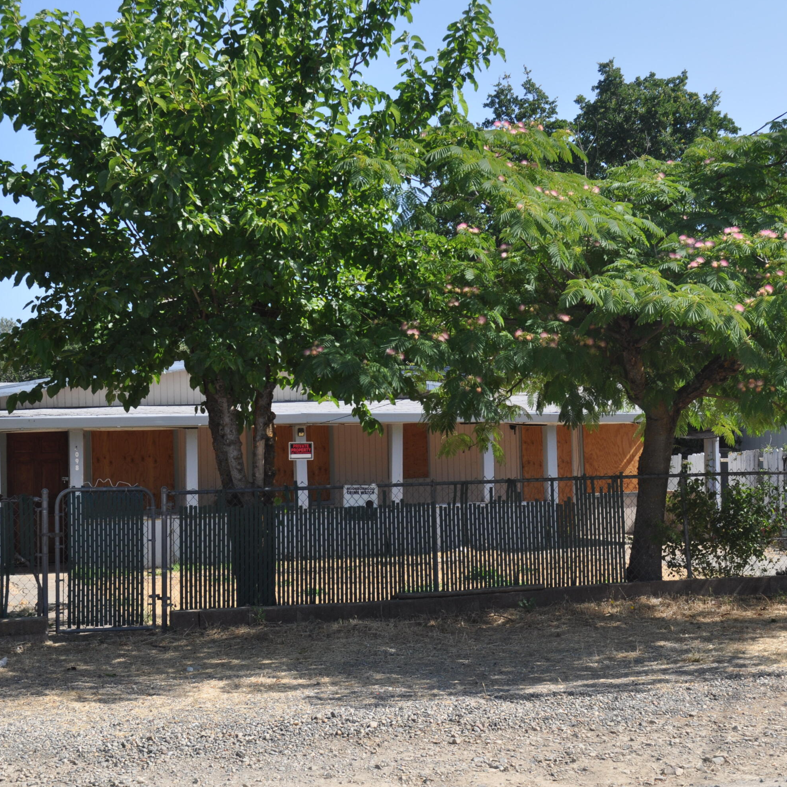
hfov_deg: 34.0
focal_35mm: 50
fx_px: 1286
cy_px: 393
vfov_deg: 34.0
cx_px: 357
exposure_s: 1/250
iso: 200
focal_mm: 26
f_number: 8
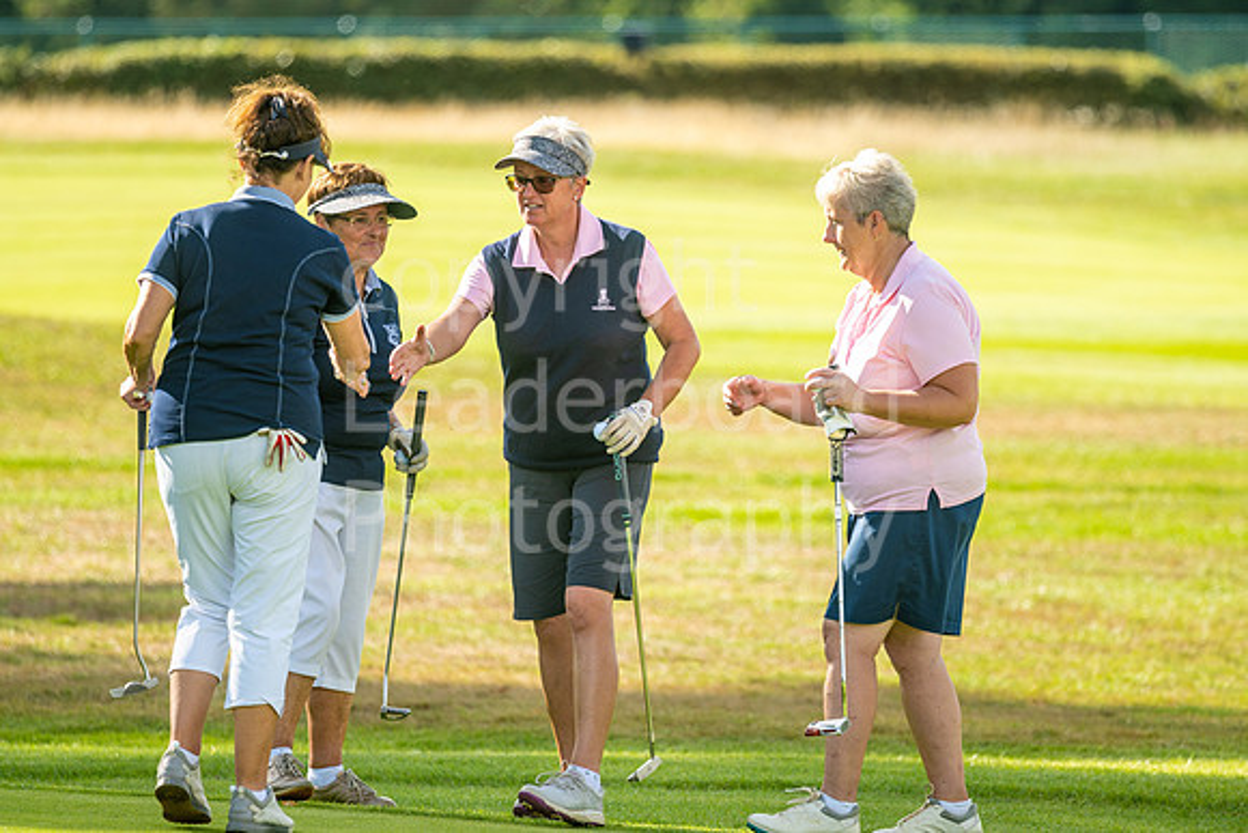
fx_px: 15603
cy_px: 416
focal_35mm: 450
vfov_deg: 3.1
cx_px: 624
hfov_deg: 4.6
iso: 100
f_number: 4
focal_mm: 300
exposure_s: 1/400
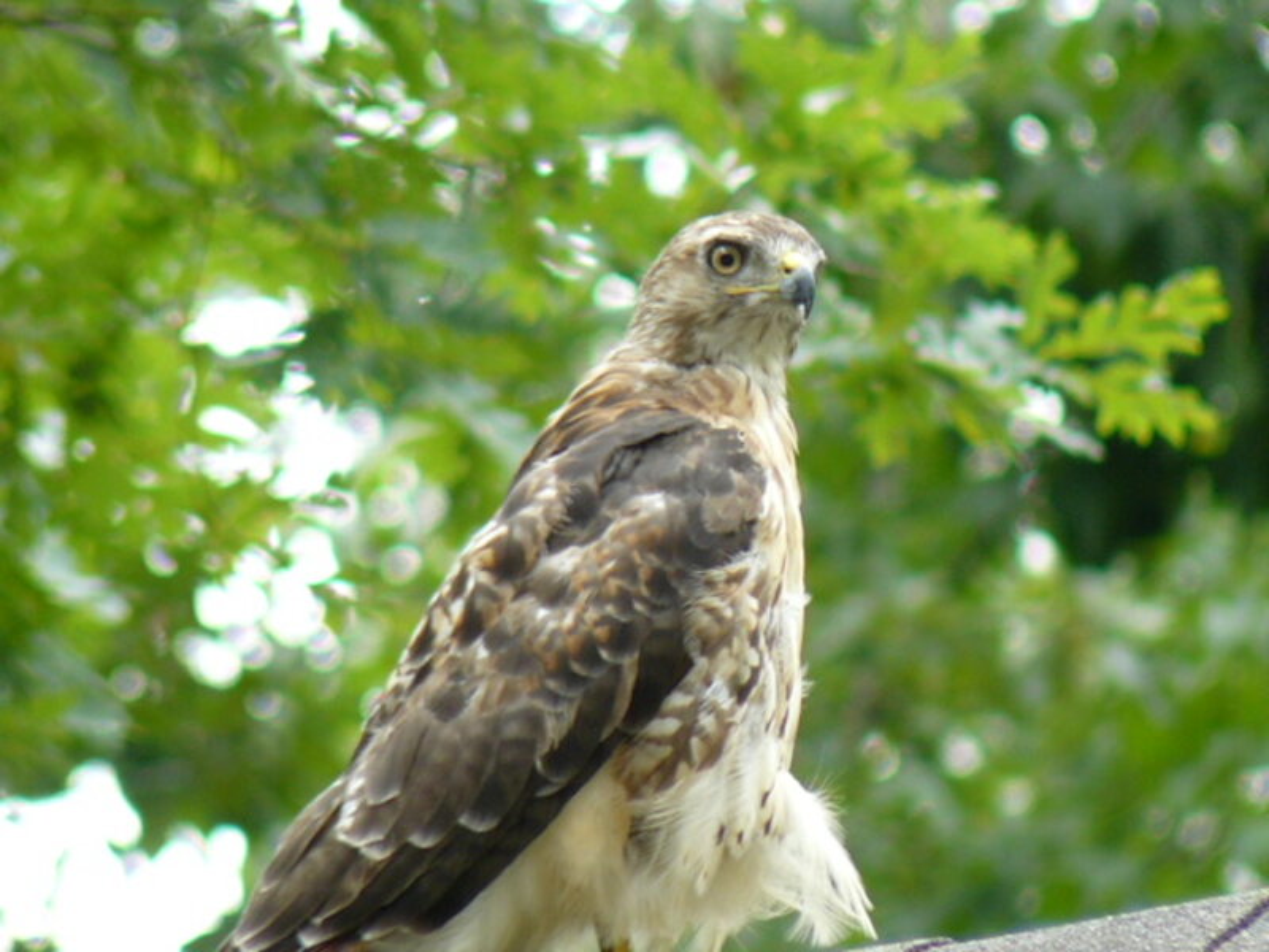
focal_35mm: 648
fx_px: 23755
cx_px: 634
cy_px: 476
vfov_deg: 2.3
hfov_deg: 3.1
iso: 100
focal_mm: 72
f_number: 3.3
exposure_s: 1/100
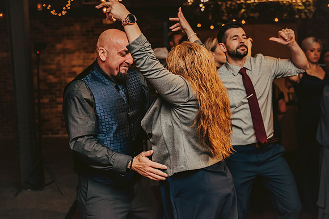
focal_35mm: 56
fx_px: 512
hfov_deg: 35.6
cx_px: 164
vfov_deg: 24.2
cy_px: 110
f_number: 3.2
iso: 2000
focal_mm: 56
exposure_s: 1/200
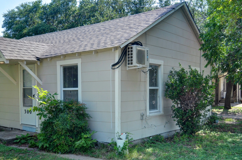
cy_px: 95
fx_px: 269
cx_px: 98
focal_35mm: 40
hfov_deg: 48.2
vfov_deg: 33.2
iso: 200
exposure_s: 1/640
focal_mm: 20
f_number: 5
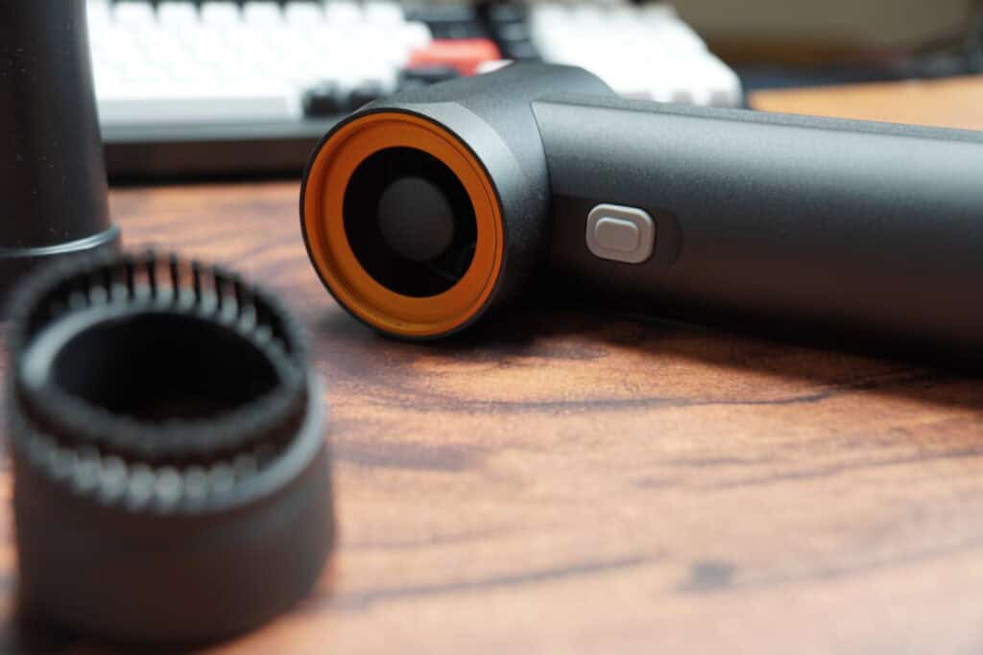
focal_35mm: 38
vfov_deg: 35.5
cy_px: 328
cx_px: 492
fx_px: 1024
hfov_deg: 51.3
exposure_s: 1/40
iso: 320
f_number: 2.8
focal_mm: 25
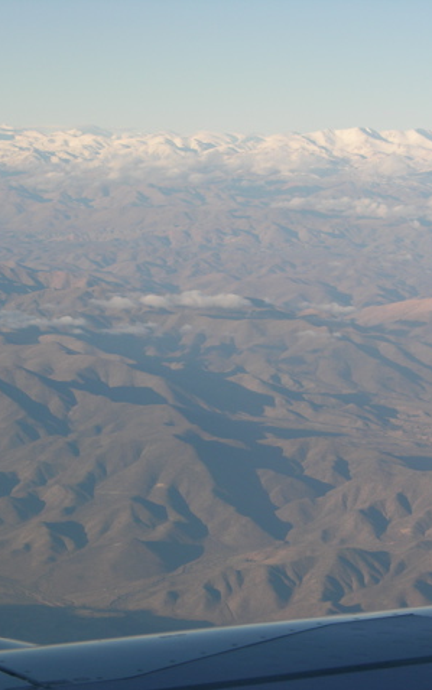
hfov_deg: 9.9
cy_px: 345
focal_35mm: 132
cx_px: 129
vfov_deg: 15.8
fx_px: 2485
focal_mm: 23.7
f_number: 5
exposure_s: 1/240
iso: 50
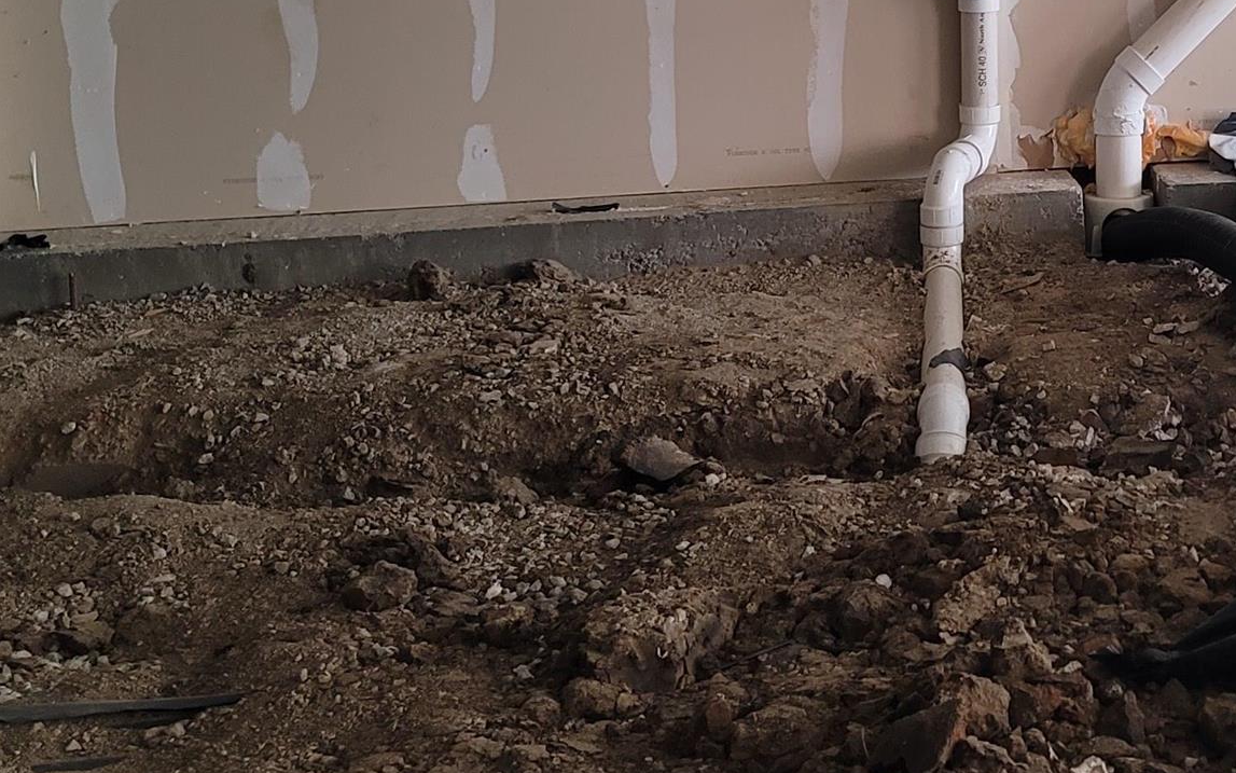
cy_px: -130
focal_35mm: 71
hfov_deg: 27.6
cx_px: 1171
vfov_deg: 17.6
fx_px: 2392
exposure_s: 1/40
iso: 320
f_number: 1.8
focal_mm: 7
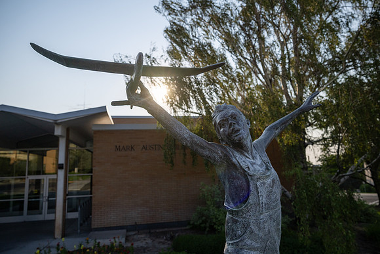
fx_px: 260
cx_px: 187
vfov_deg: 52.0
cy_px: 124
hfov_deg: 72.4
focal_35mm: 25
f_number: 4
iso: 200
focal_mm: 24
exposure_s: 1/5000
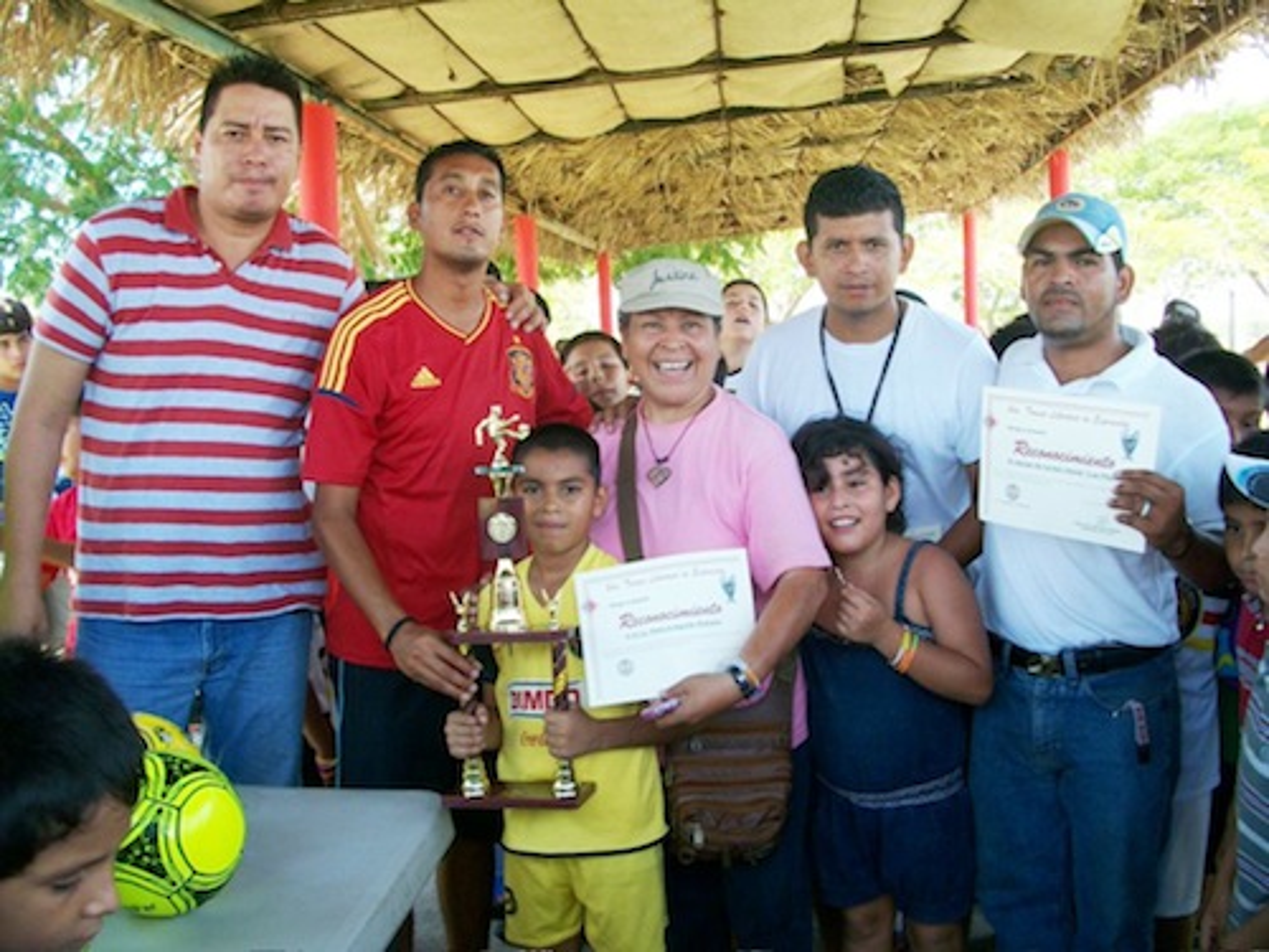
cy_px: 476
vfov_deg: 40.7
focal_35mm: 35
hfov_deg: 52.6
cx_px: 634
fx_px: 1283
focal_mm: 6.3
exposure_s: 1/80
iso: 80
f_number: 3.1
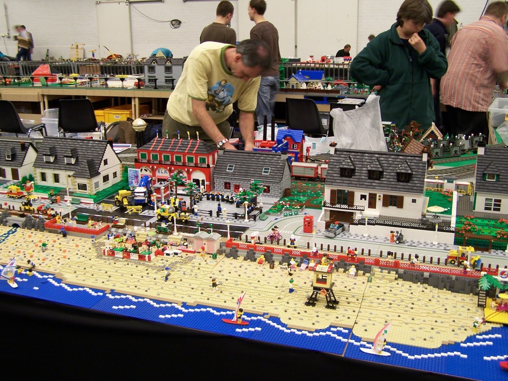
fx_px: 558
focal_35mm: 38
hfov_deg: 49.0
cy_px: 190
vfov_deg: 37.7
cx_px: 254
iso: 80
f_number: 2.8
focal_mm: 6.3
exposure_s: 1/3
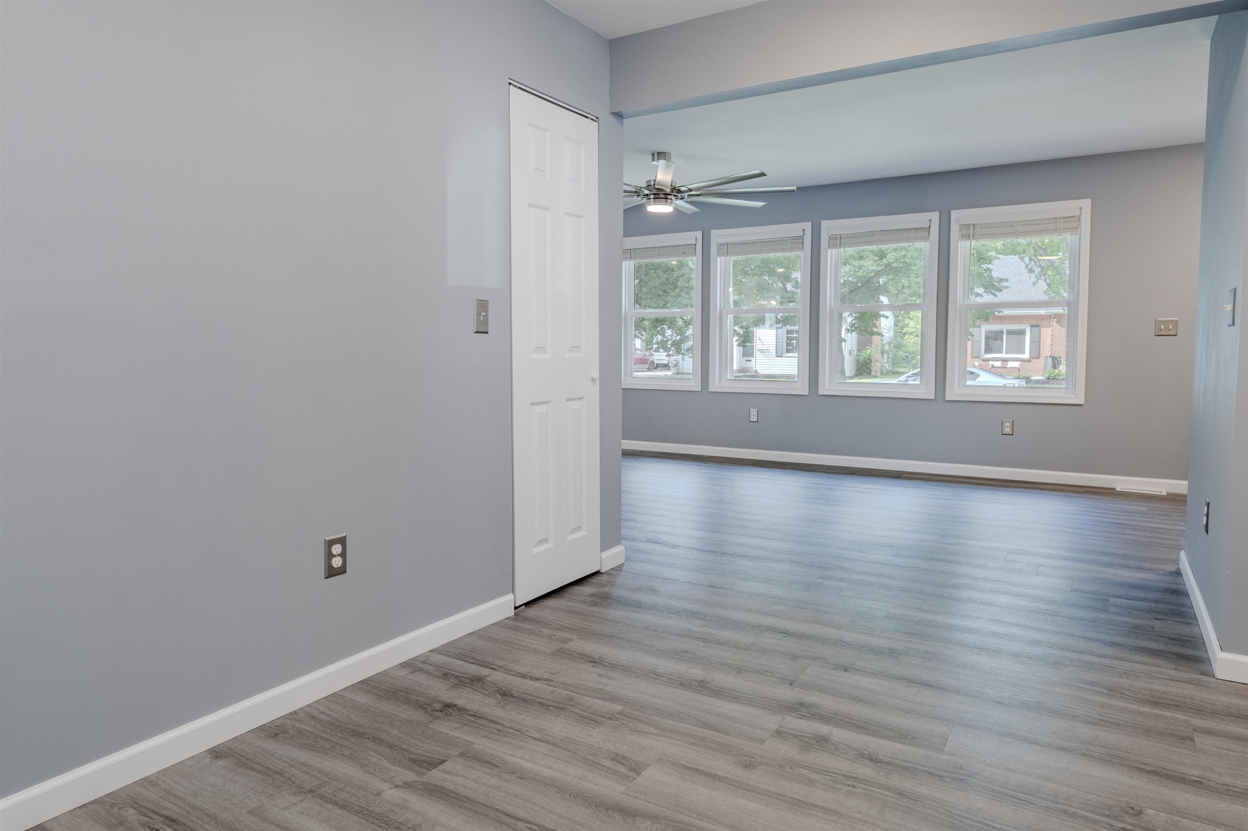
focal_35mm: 21
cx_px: 624
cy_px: 416
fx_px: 728
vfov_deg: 59.5
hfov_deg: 81.2
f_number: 9
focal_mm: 14
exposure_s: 1/200
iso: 640
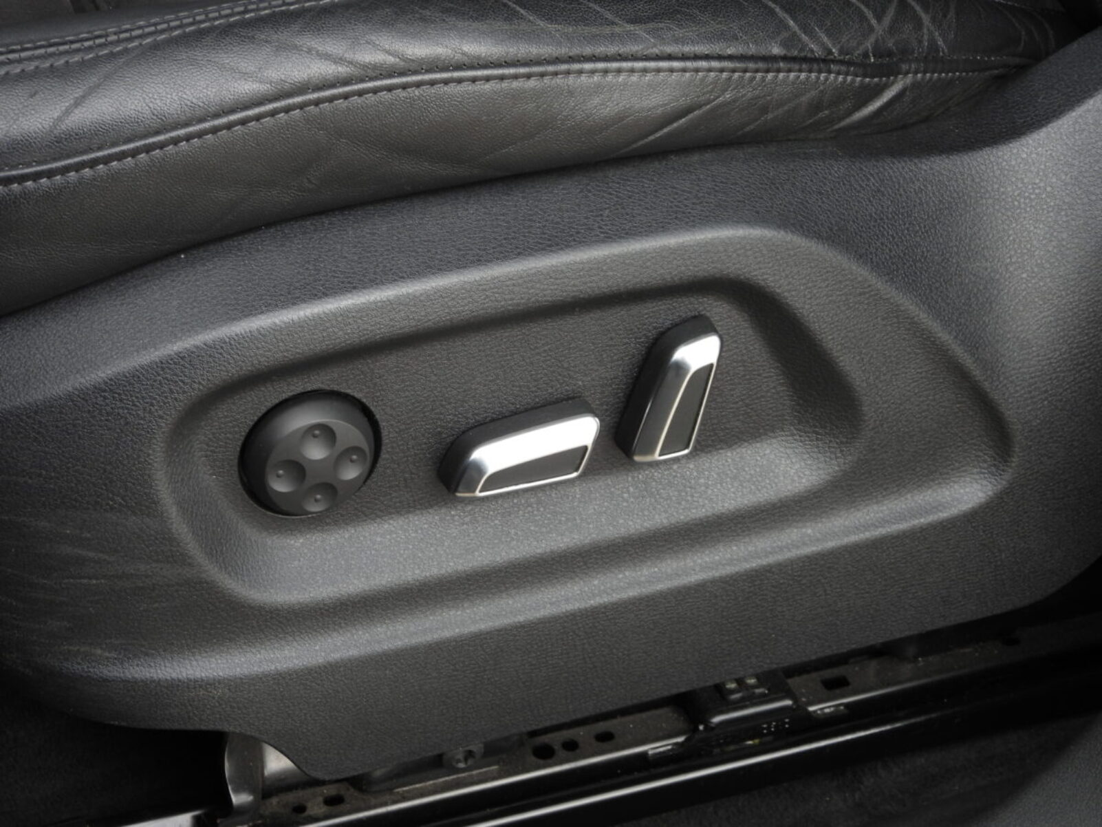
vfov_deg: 15.2
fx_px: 3088
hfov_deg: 20.2
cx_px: 551
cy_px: 414
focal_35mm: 97
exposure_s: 1/80
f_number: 3.5
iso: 100
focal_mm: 17.5
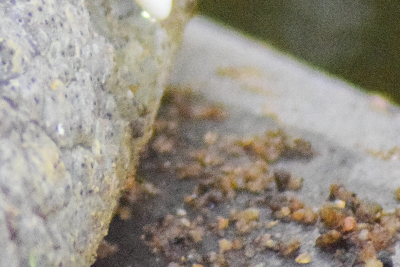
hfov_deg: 1.4
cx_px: 16
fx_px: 15931
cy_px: -124
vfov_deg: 1.0
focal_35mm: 1434
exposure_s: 1/400
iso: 6400
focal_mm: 300
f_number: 5.6
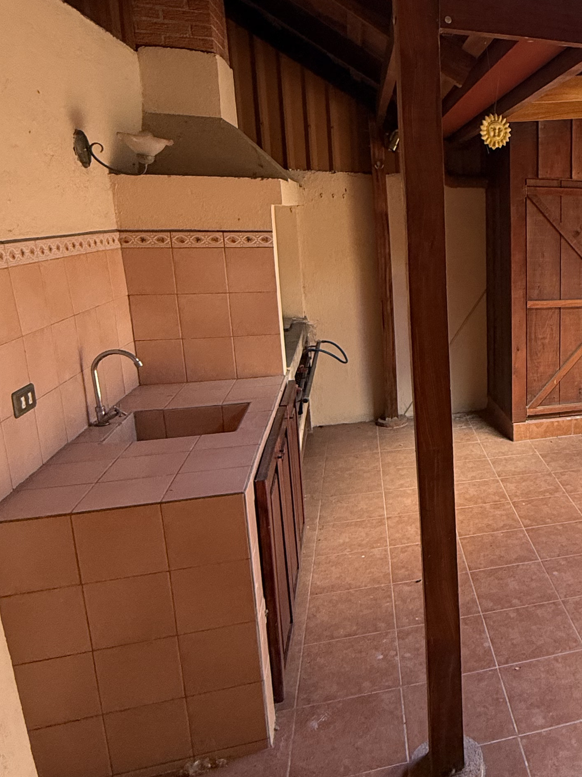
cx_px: 597
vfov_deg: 59.8
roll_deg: -2.6
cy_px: 348
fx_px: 673
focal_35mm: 30
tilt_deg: -10.1
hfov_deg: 40.3
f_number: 2.2
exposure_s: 1/99
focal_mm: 2.22
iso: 250
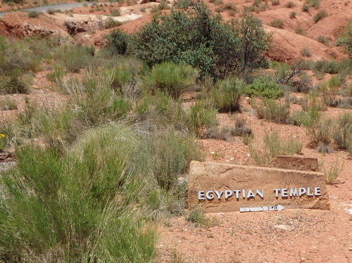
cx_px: 176
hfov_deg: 51.4
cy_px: 132
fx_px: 366
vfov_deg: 39.6
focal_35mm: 36
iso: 125
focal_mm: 6.4
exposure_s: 1/160
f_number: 13
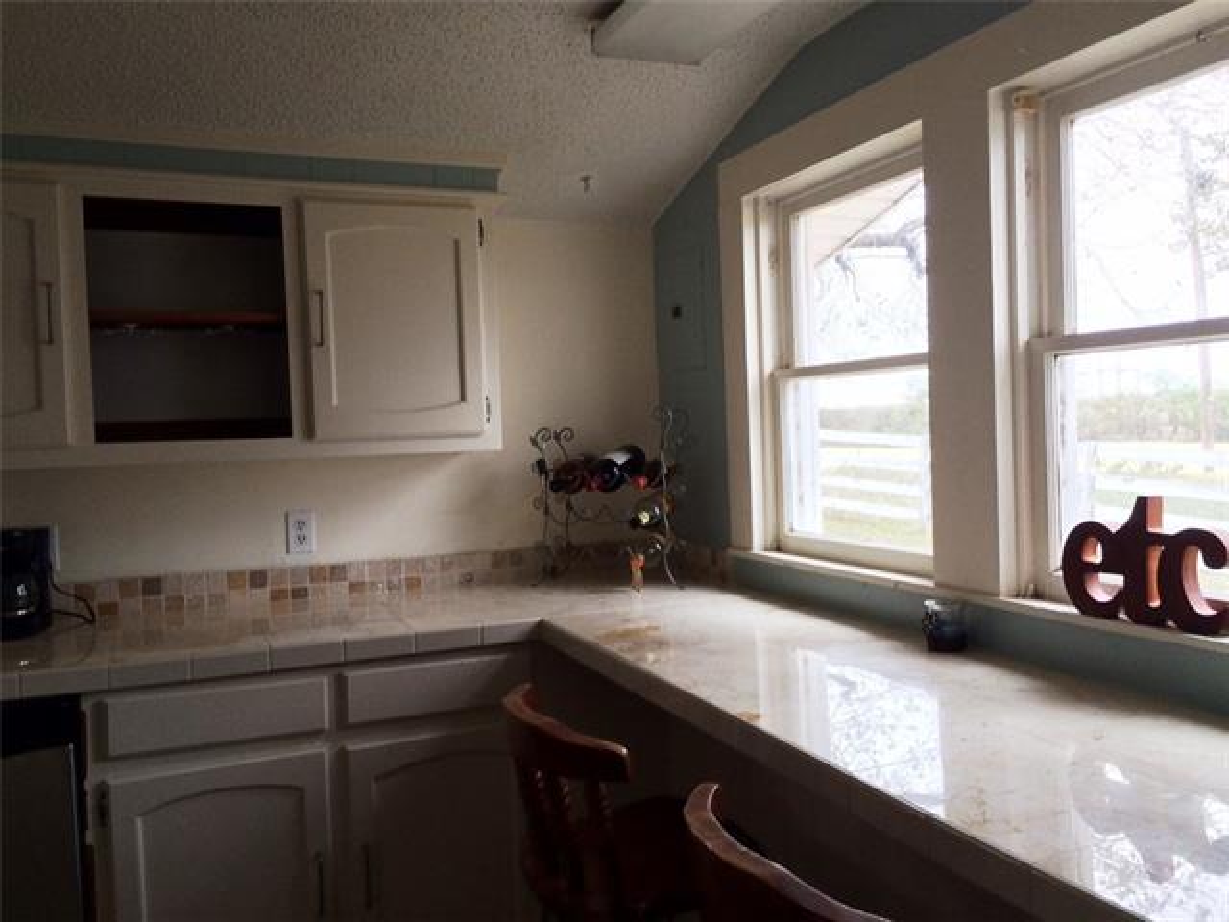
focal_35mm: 29
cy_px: 461
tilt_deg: -3.1
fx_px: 1030
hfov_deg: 61.7
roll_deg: +2.6
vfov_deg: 48.2
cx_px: 614
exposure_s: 1/120
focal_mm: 4.15
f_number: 2.2
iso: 64
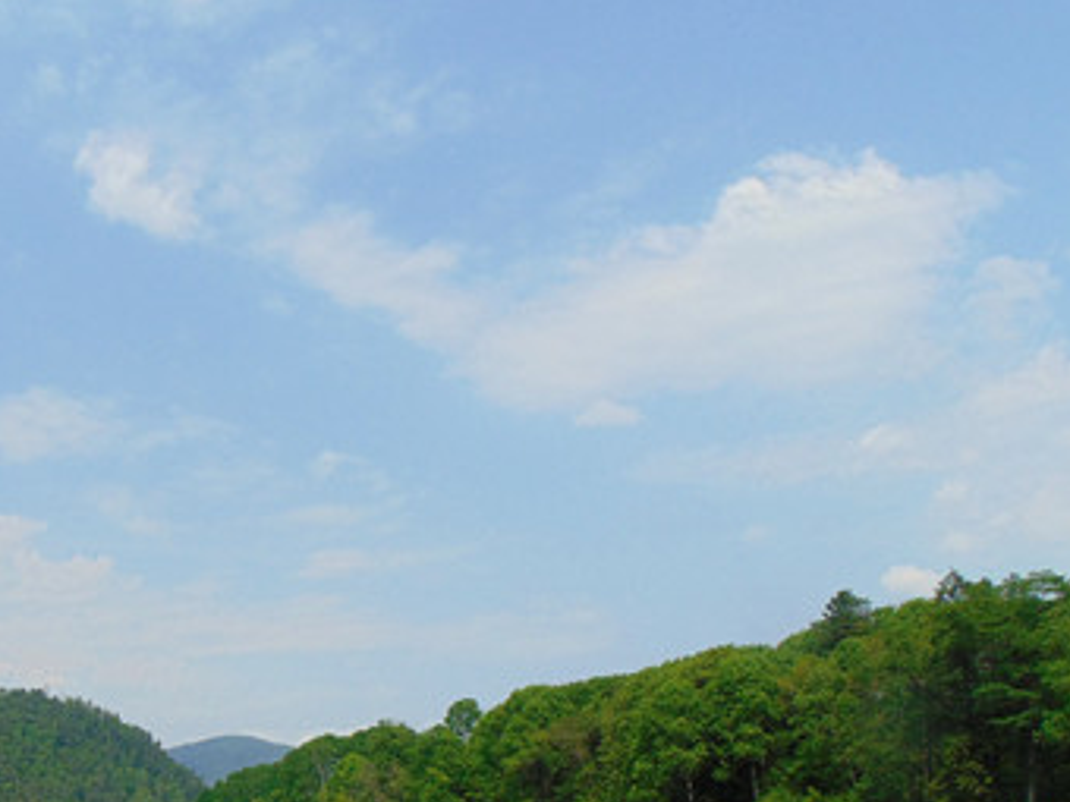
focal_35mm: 47
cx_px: 173
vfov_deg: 29.4
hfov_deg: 38.5
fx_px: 1453
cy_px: 742
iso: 80
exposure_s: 1/320
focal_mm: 4.5
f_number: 7.7
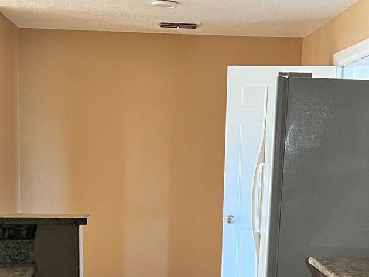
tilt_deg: -8.1
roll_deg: -1.2
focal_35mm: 66
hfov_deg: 29.4
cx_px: 196
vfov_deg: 21.9
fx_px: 704
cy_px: 232
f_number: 1.5
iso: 500
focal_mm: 5.7
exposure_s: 1/52
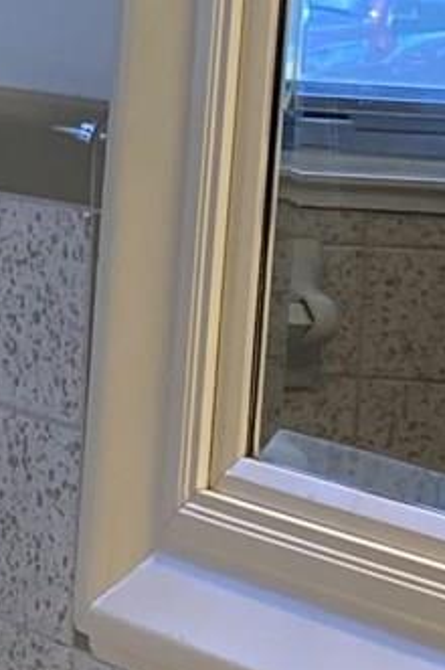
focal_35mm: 203
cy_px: 354
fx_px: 3772
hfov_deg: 6.3
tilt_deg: -5.8
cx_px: -841
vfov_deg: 10.1
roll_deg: -2.1
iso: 64
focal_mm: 3.99
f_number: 1.8
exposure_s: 1/120
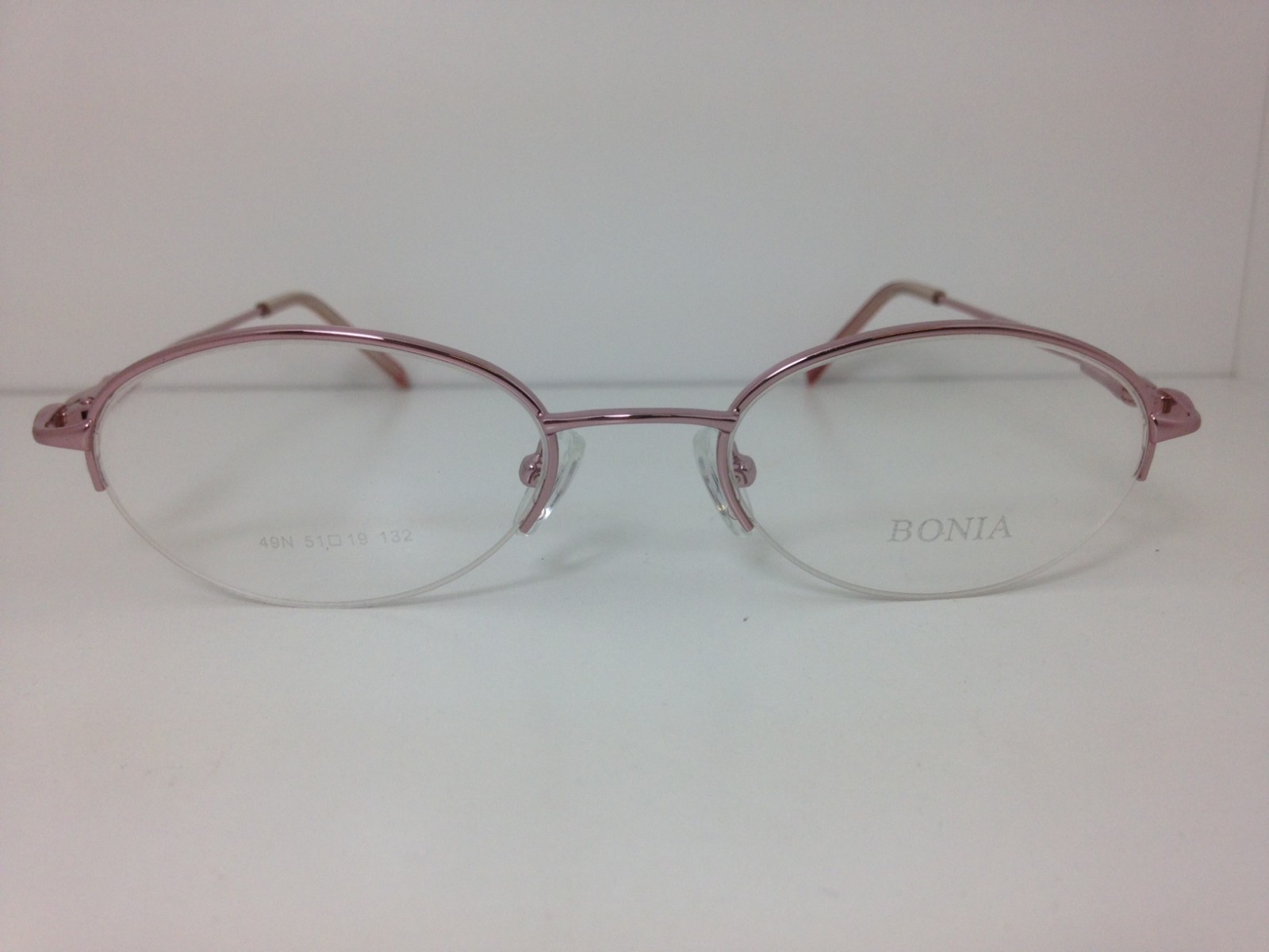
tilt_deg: -15.5
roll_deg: +0.2
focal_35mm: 33
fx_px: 1210
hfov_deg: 55.4
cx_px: 634
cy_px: 476
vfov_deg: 42.9
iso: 64
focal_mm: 4.12
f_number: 2.4
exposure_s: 1/120
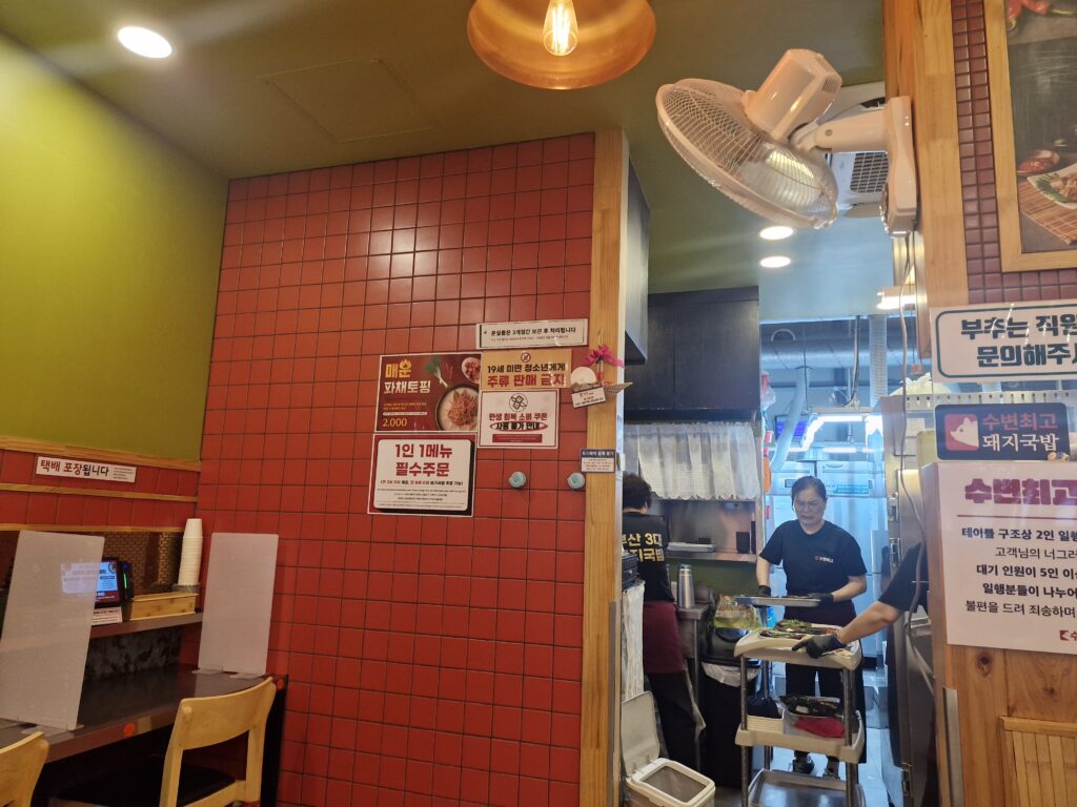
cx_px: 538
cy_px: 404
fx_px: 716
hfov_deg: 73.9
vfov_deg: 58.9
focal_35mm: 23
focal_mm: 5.54
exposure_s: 1/120
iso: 400
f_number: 1.8
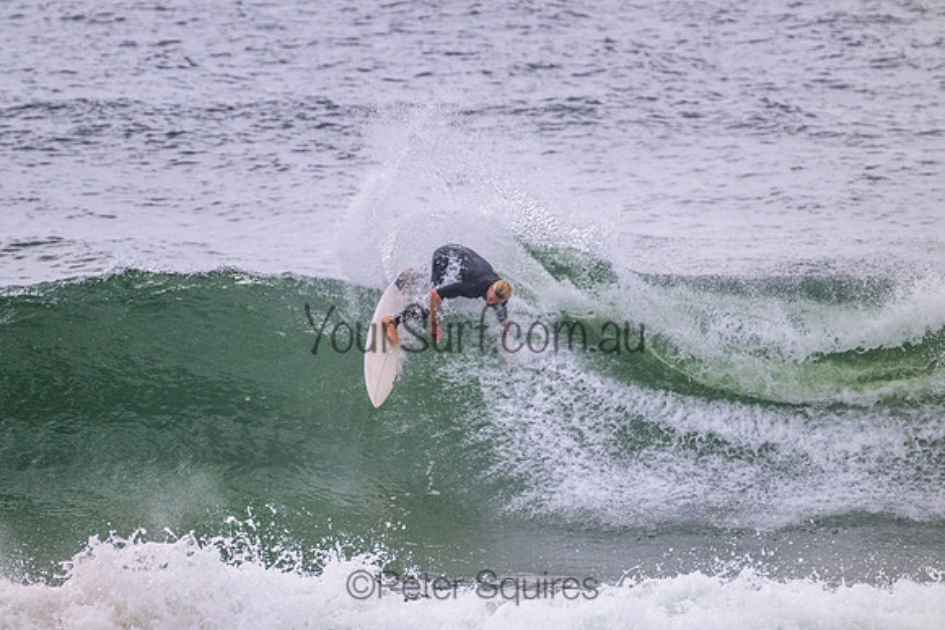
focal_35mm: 800
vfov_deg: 1.7
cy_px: 315
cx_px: 472
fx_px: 21004
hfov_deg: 2.6
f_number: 11
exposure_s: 1/2000
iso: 2200
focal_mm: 800
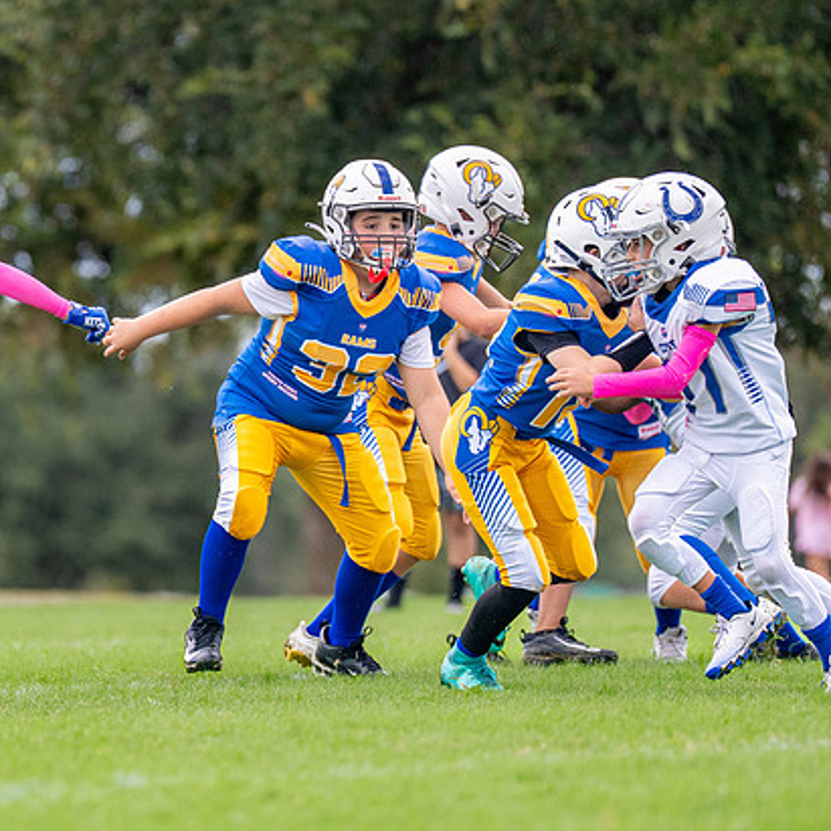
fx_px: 12765
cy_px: 421
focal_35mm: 470
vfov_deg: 3.7
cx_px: 230
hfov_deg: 3.7
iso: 400
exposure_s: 1/1600
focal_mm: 200
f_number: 2.8
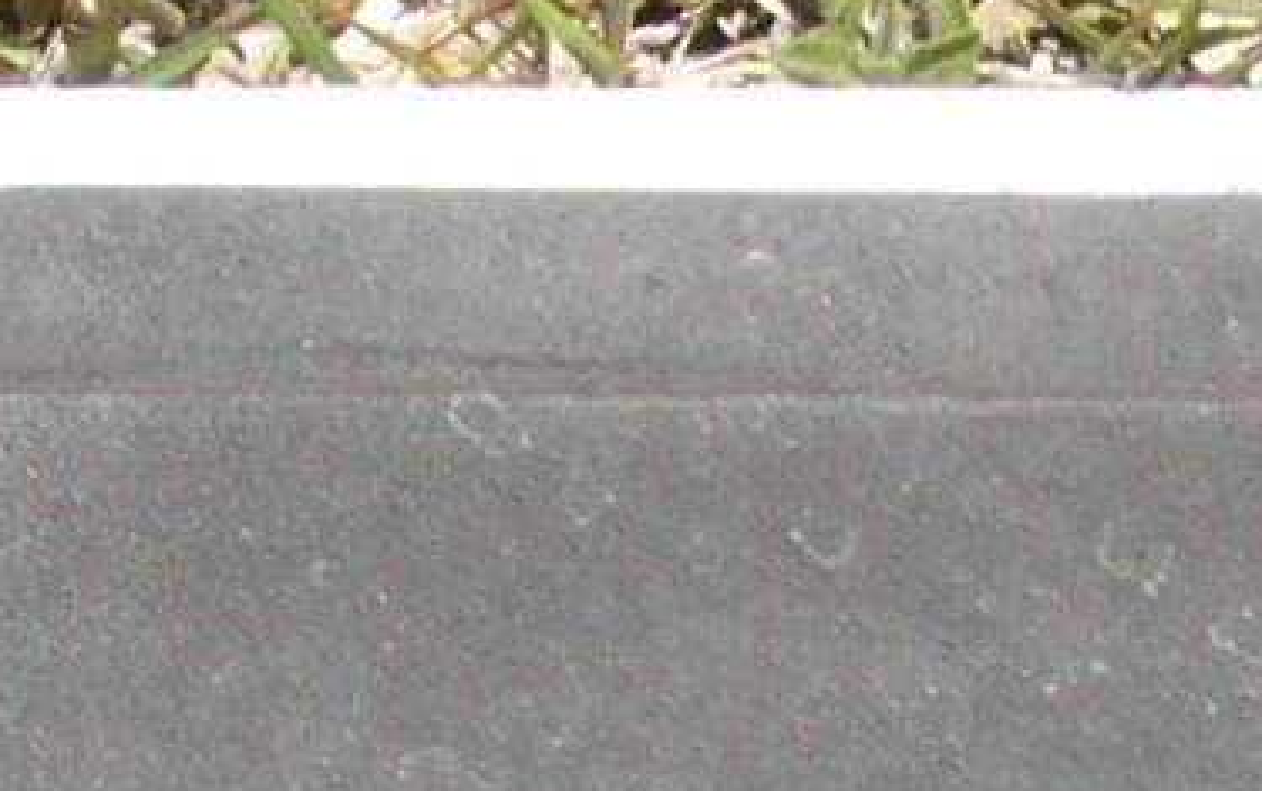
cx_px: 2181
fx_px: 13940
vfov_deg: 3.2
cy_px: 2067
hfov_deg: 5.1
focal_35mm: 405
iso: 100
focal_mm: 11.6
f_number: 11.3
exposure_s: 1/100
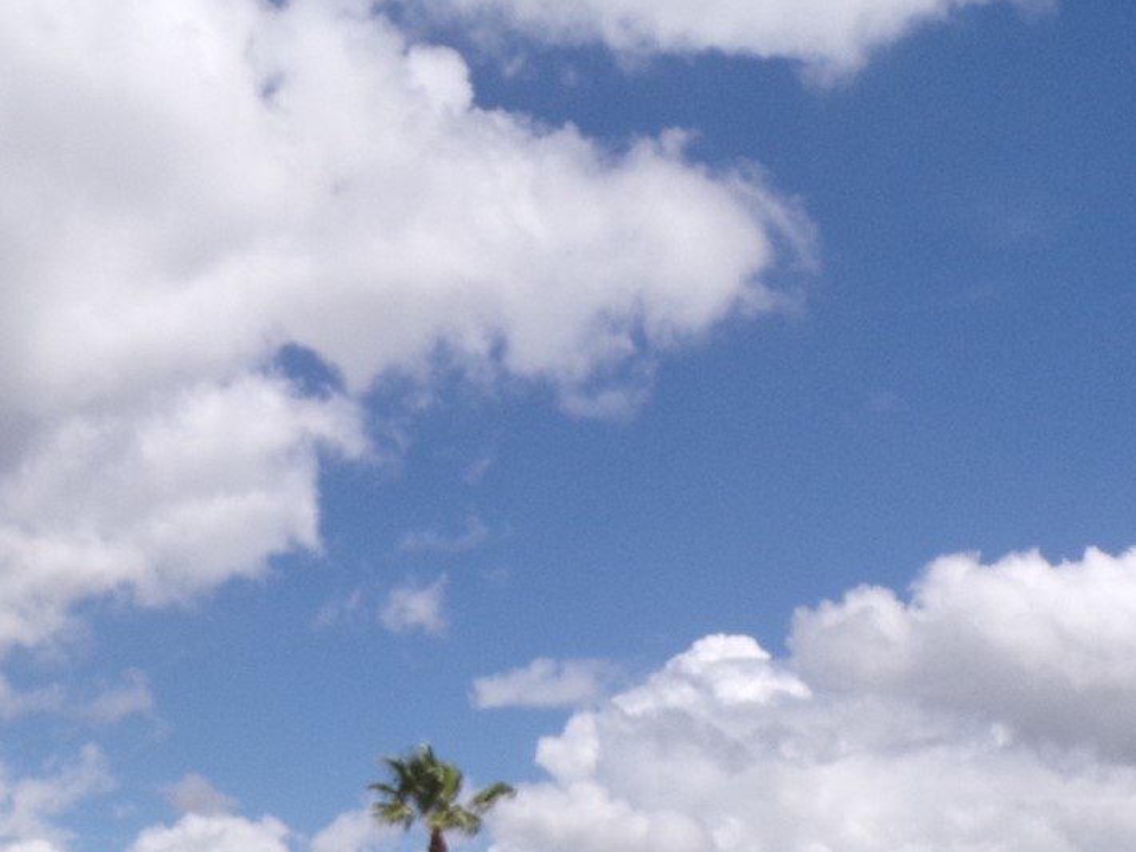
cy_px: 879
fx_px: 1772
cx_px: 205
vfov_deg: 25.5
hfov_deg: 34.3
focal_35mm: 54
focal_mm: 4.3
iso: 80
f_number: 5.8
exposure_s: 1/600
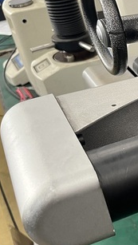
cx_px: 254
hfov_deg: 16.7
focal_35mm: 59
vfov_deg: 35.0
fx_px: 383
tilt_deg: -37.7
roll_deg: +1.7
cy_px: 167
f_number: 1.6
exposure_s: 1/60
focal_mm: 5.1
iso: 200
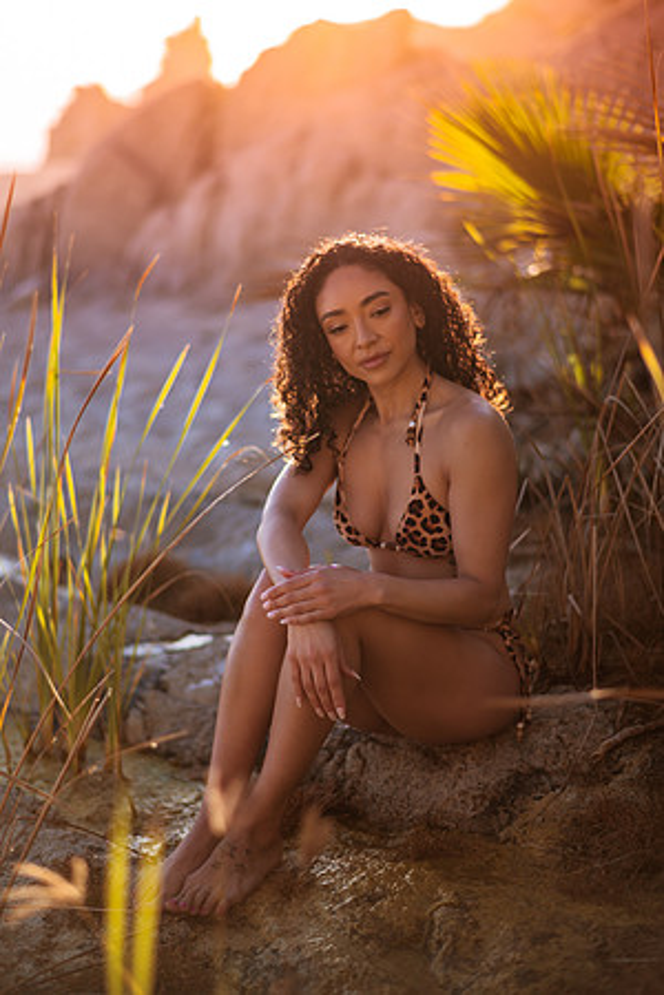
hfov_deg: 23.4
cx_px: 332
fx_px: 1605
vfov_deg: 34.5
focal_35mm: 58
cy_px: 498
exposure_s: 1/2500
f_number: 1.4
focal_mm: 58
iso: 100
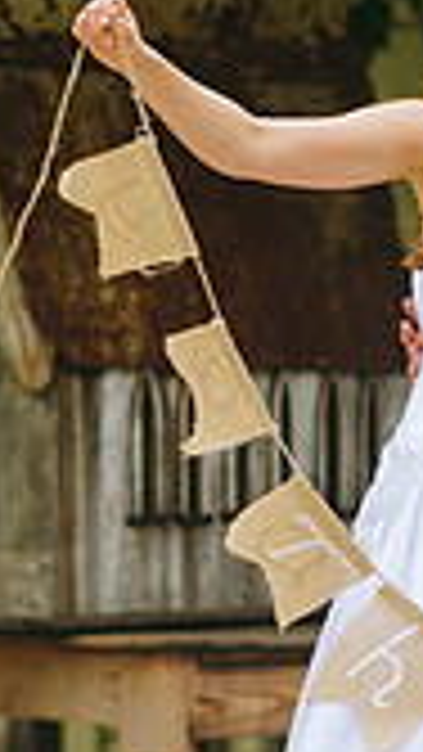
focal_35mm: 328
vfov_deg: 6.6
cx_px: 576
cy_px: 533
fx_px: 6537
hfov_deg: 3.7
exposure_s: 1/2500
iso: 200
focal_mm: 85
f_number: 2
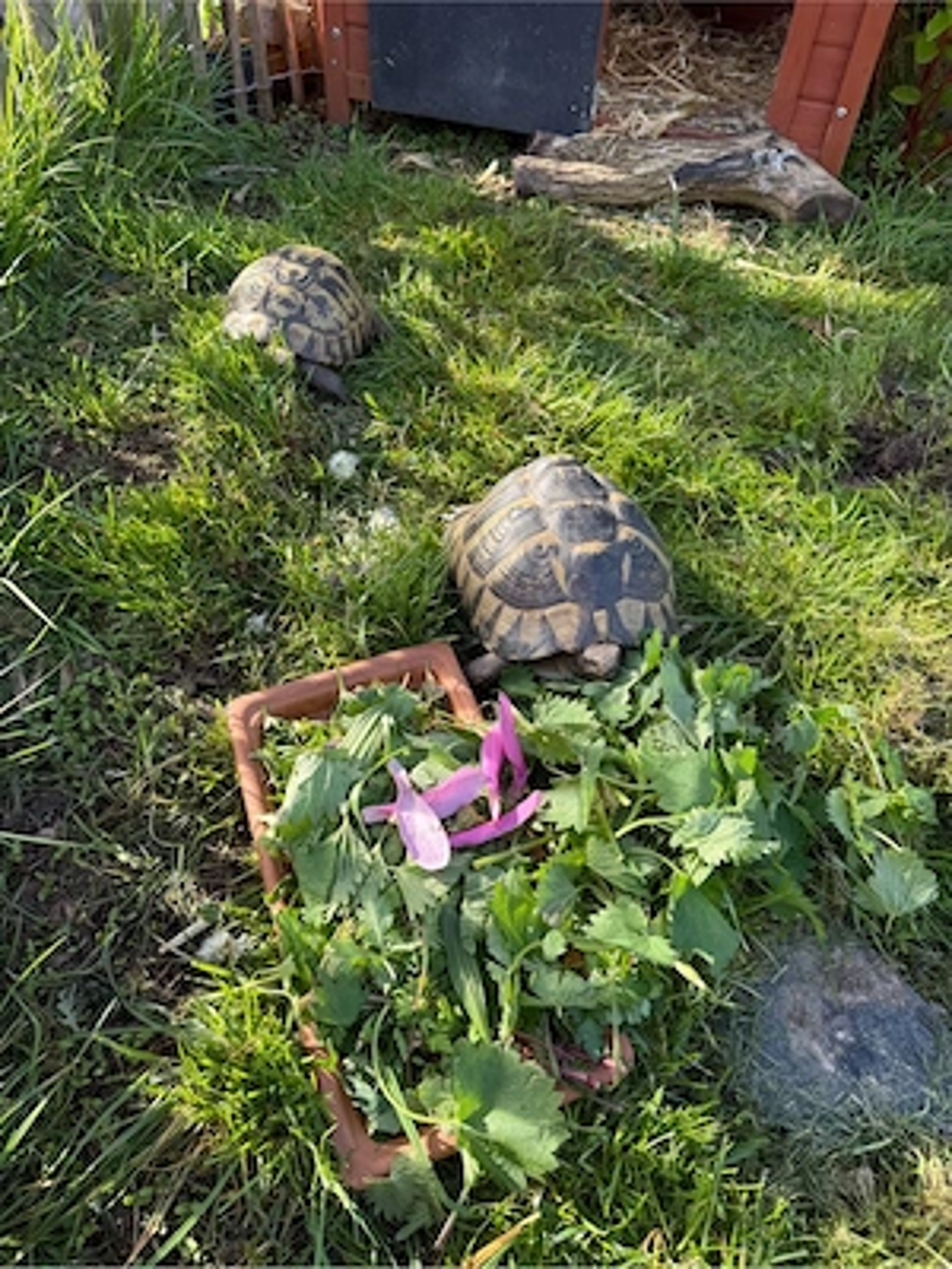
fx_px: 880
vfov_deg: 71.6
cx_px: 476
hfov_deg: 56.8
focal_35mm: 24
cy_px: 634
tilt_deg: -48.3
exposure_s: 1/433
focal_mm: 6.76
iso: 80
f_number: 1.78
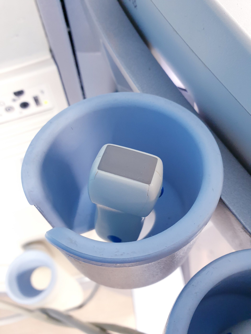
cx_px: 126
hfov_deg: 53.1
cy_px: 167
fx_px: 251
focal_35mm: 26
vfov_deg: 67.3
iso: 250
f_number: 2.4
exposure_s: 1/25
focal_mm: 4.3
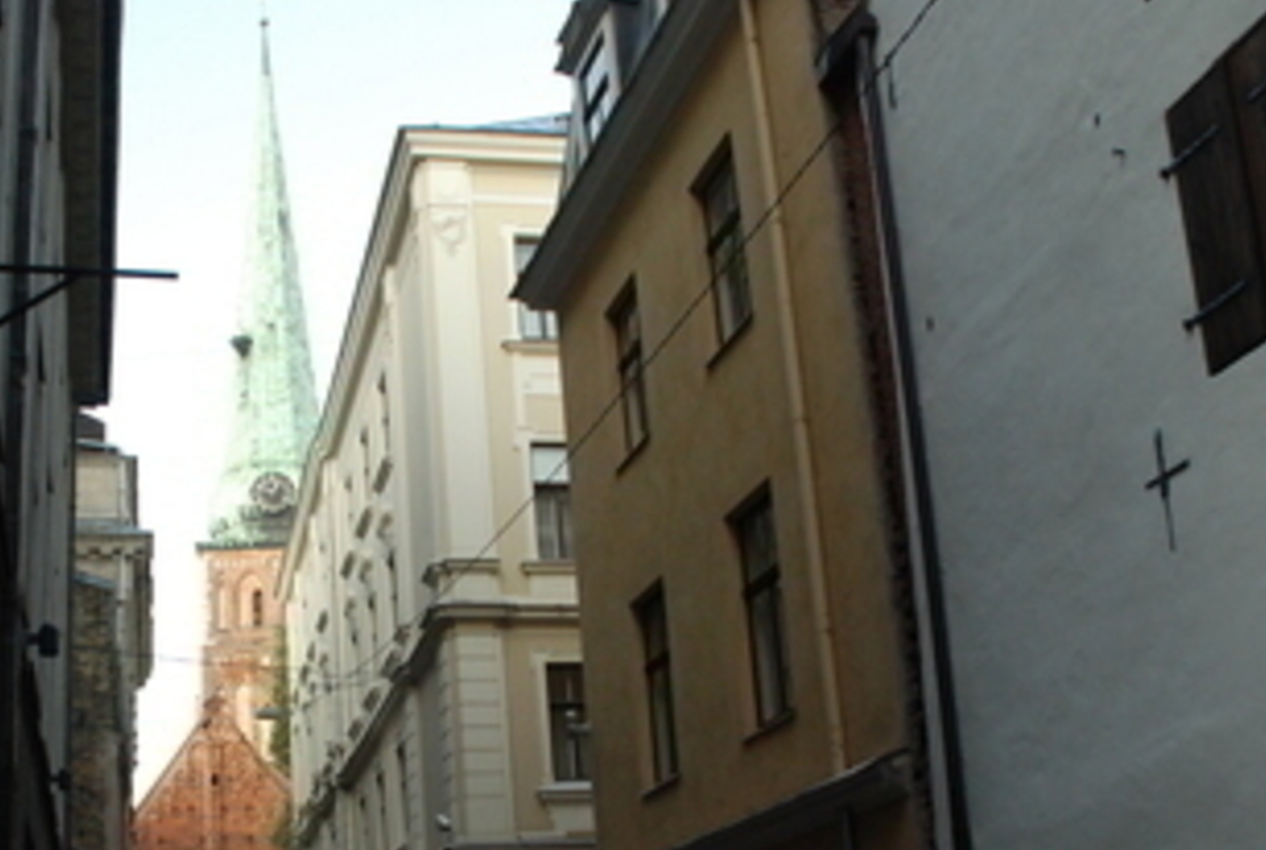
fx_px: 1551
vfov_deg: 30.1
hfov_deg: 43.8
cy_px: 652
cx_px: 431
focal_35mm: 44
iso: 800
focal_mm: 18
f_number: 3.5
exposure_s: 1/750
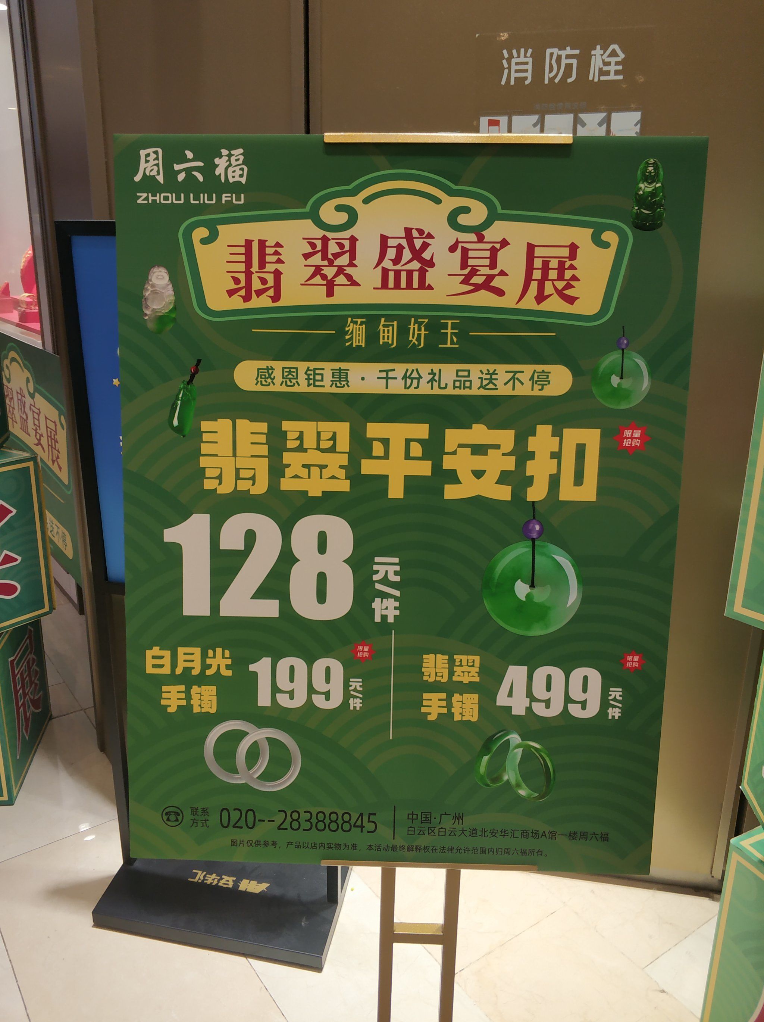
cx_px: 382
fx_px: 796
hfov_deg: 51.3
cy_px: 511
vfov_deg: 65.4
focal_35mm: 27
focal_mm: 3.82
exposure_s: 1/111
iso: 250
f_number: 1.8
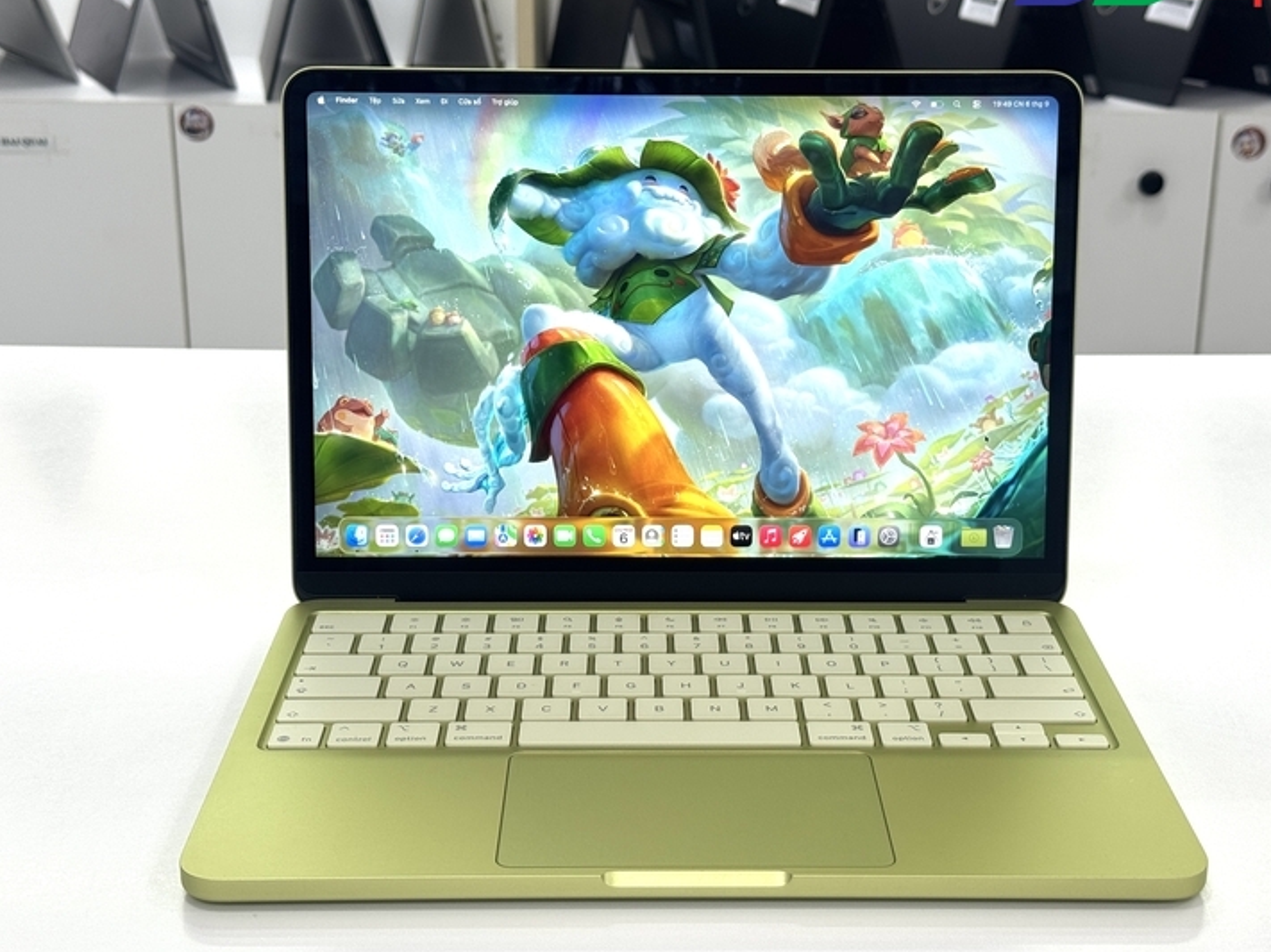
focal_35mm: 54
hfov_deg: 35.5
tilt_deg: -18.5
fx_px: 1982
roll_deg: +0.1
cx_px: 672
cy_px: 448
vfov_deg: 27.0
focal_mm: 6.76
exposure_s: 1/121
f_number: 1.78
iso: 50
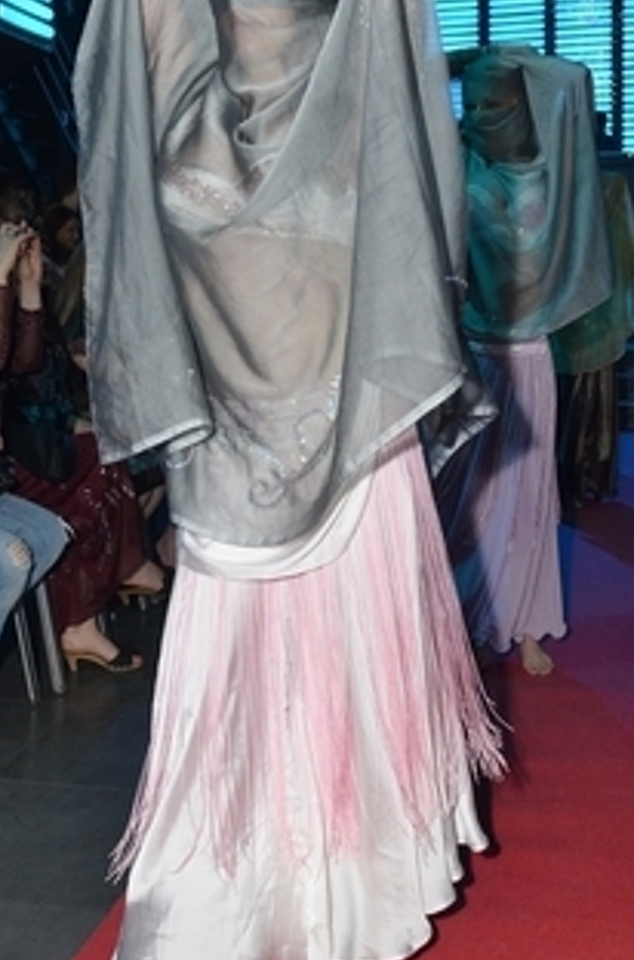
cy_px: 428
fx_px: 1197
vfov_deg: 43.7
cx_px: 311
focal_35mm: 45
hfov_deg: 29.7
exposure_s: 1/60
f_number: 8
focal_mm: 18
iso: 1250
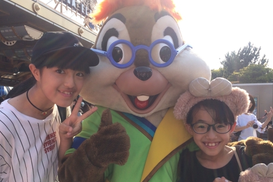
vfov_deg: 35.8
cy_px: 114
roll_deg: +0.3
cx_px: 128
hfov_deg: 51.8
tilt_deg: -0.2
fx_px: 281
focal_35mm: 37
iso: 32
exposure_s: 1/954
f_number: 2.2
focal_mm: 4.15
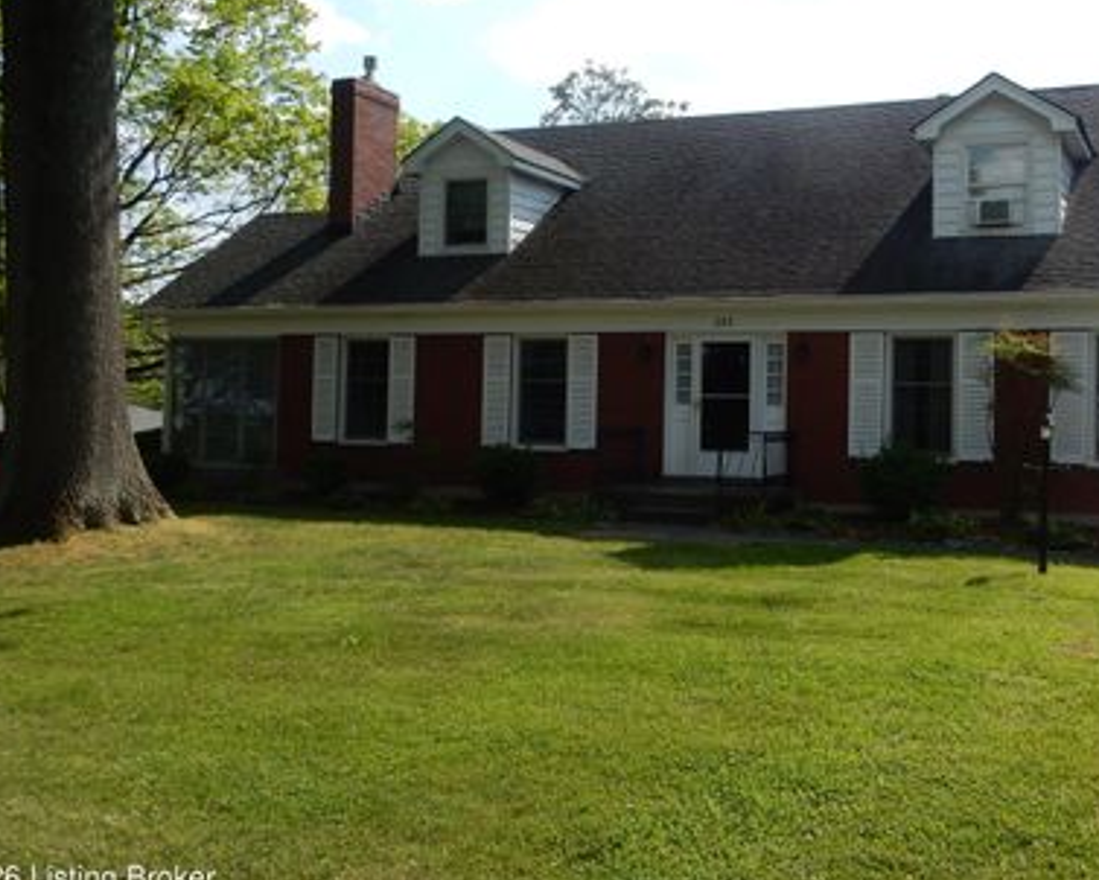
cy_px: 373
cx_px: 656
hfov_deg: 46.6
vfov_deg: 38.2
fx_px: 1269
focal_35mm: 39
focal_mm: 5.4
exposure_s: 1/1000
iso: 125
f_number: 4
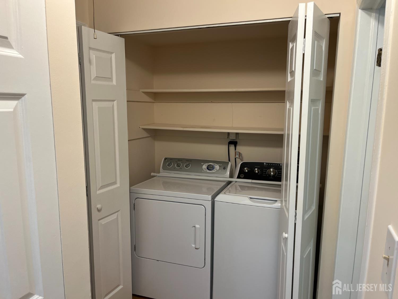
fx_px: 299
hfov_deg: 67.3
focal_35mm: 26
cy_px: 150
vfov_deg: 53.1
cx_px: 199
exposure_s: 1/120
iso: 100
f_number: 1.6
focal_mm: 5.1
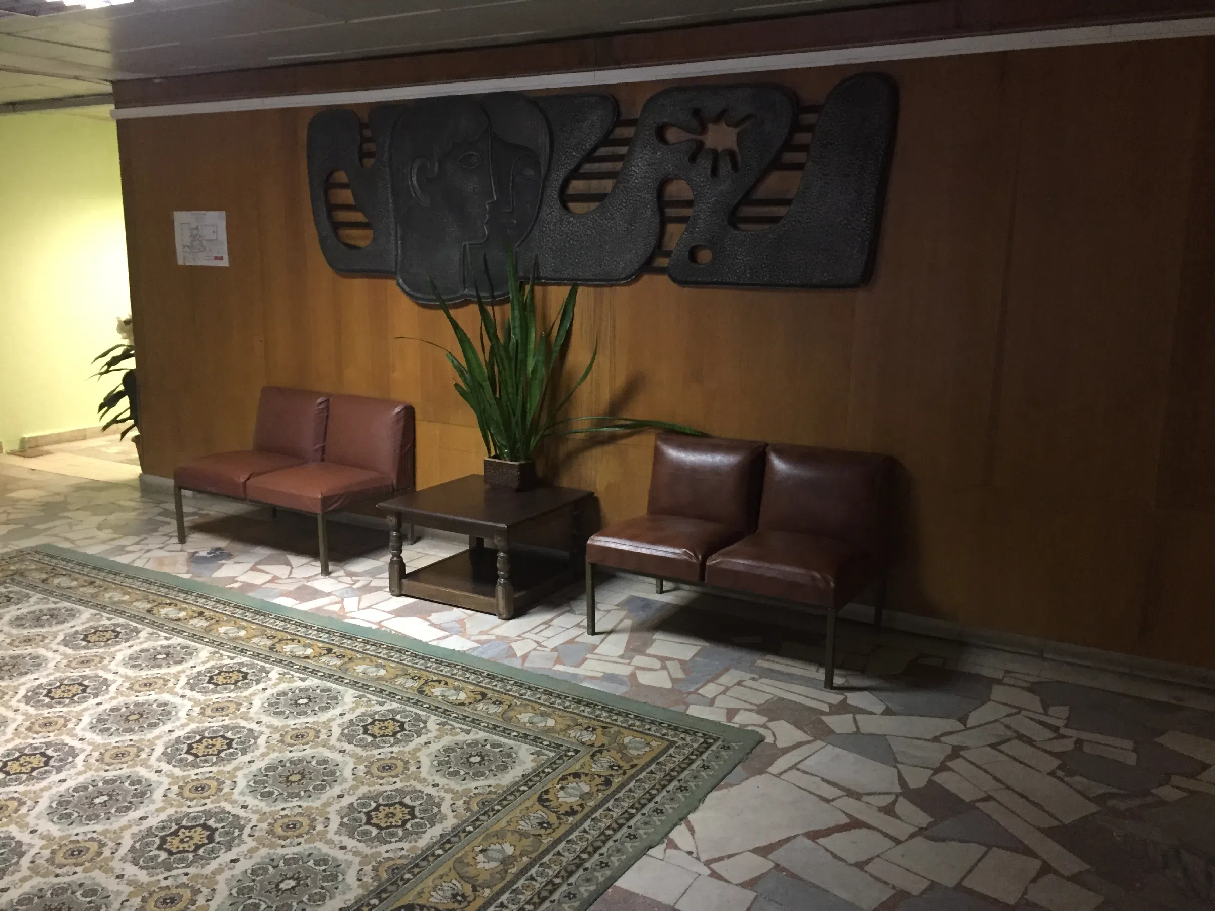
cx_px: 608
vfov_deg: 48.2
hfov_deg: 61.7
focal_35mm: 29
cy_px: 456
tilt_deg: -11.1
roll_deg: -1.2
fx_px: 1018
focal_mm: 4.15
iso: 250
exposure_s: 1/20
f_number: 2.2
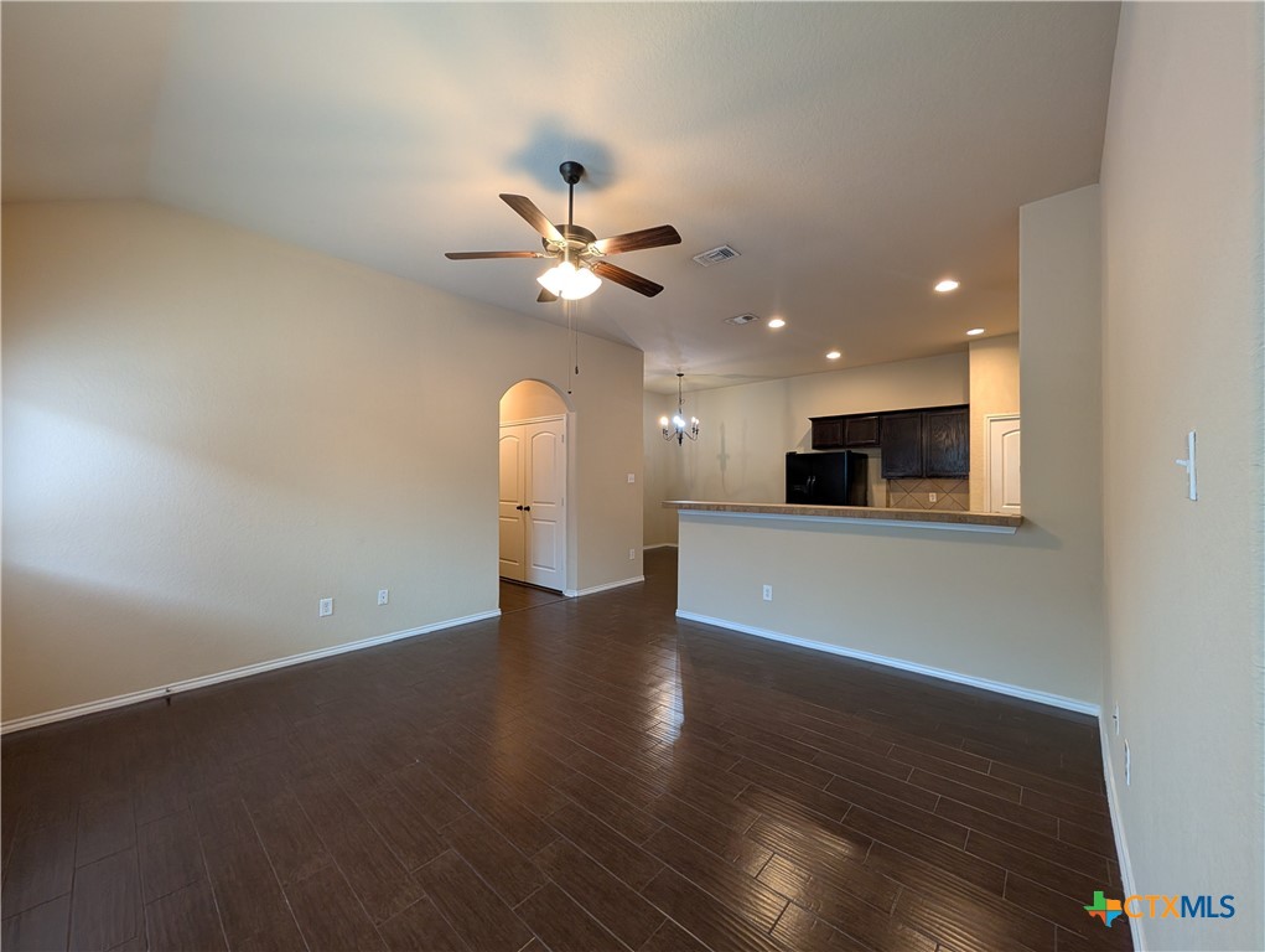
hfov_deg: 110.5
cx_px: 632
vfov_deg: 94.6
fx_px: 439
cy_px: 476
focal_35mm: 12
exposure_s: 1/60
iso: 173
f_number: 1.7
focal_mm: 2.02
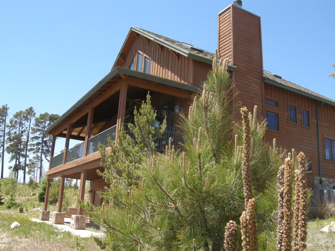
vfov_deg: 40.7
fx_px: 339
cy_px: 126
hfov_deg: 52.6
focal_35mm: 35
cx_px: 168
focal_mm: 7.5
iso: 64
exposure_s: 1/134
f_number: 4.8
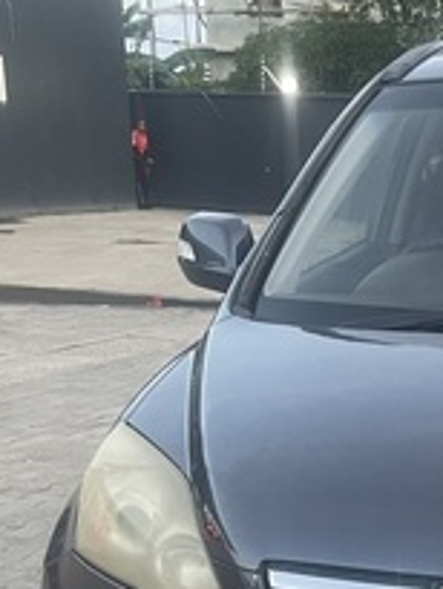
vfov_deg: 22.9
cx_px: 489
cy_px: 819
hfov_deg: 19.3
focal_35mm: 73
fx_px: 1244
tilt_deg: -27.1
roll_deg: -1.0
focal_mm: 5.1
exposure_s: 1/65
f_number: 1.6
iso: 125
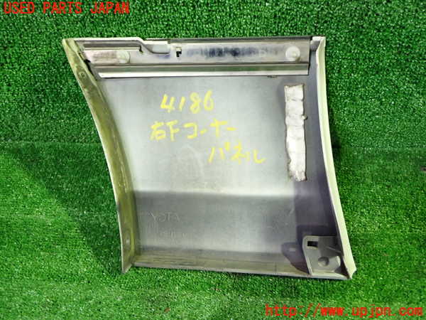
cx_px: 213
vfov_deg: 46.8
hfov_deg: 60.0
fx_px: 369
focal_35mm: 30
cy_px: 160
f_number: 2.3
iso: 640
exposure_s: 1/30
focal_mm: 5.4
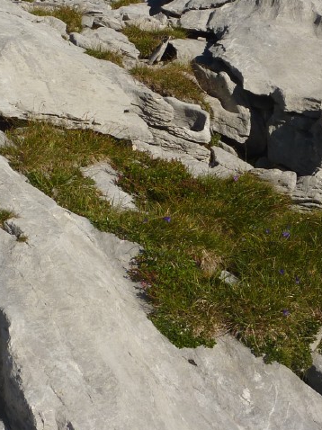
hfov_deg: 19.6
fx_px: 931
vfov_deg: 26.0
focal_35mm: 75
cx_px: 111
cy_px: 184
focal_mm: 5.7
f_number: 5.6
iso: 100
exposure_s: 1/800
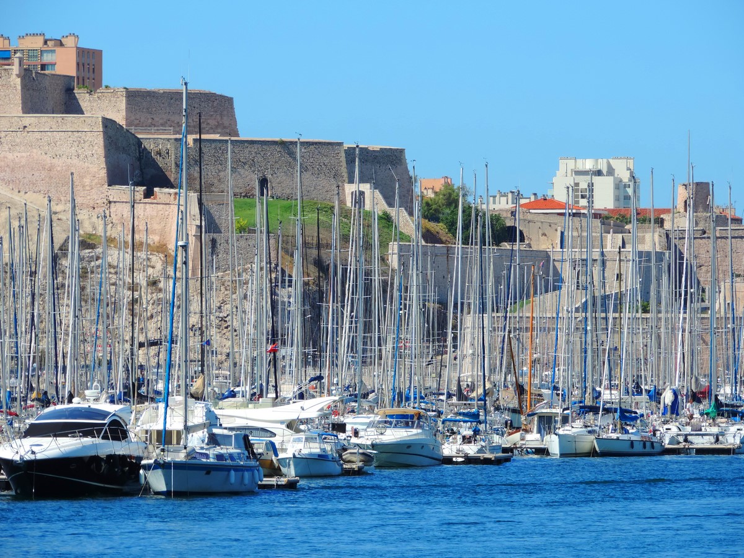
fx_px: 6448
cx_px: 372
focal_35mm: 300
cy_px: 279
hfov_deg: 6.6
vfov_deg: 5.0
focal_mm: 53.5
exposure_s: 1/500
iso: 80
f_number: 4.8
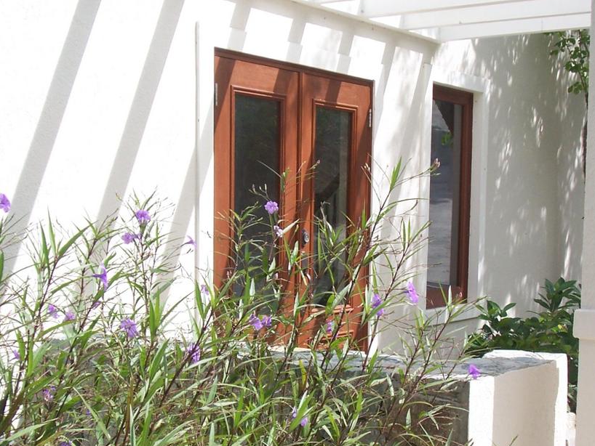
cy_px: 302
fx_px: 1049
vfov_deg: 23.9
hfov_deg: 31.7
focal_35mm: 61
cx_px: 314
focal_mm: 6.4
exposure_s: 1/320
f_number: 3.9
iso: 64
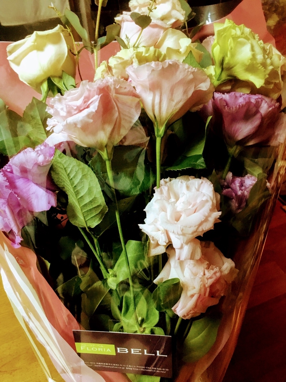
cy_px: 191
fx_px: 319
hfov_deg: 48.2
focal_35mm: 29
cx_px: 143
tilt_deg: -45.0
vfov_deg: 61.7
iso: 200
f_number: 2.2
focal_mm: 4.15
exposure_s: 1/24
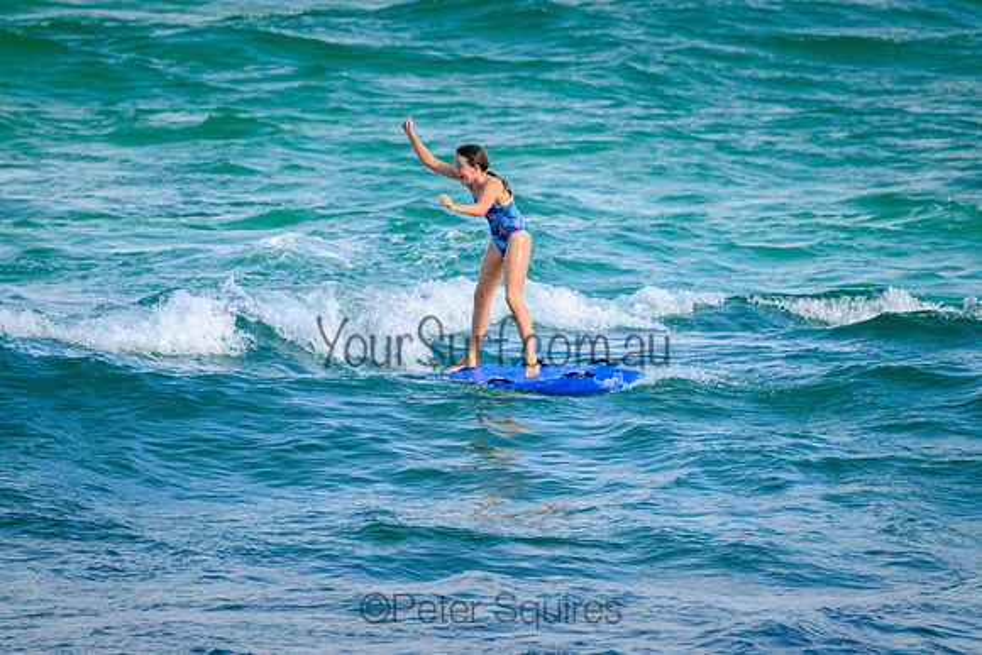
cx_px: 491
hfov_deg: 2.6
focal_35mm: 800
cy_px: 328
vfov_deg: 1.7
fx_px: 21826
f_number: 11
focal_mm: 800
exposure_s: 1/2000
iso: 2200
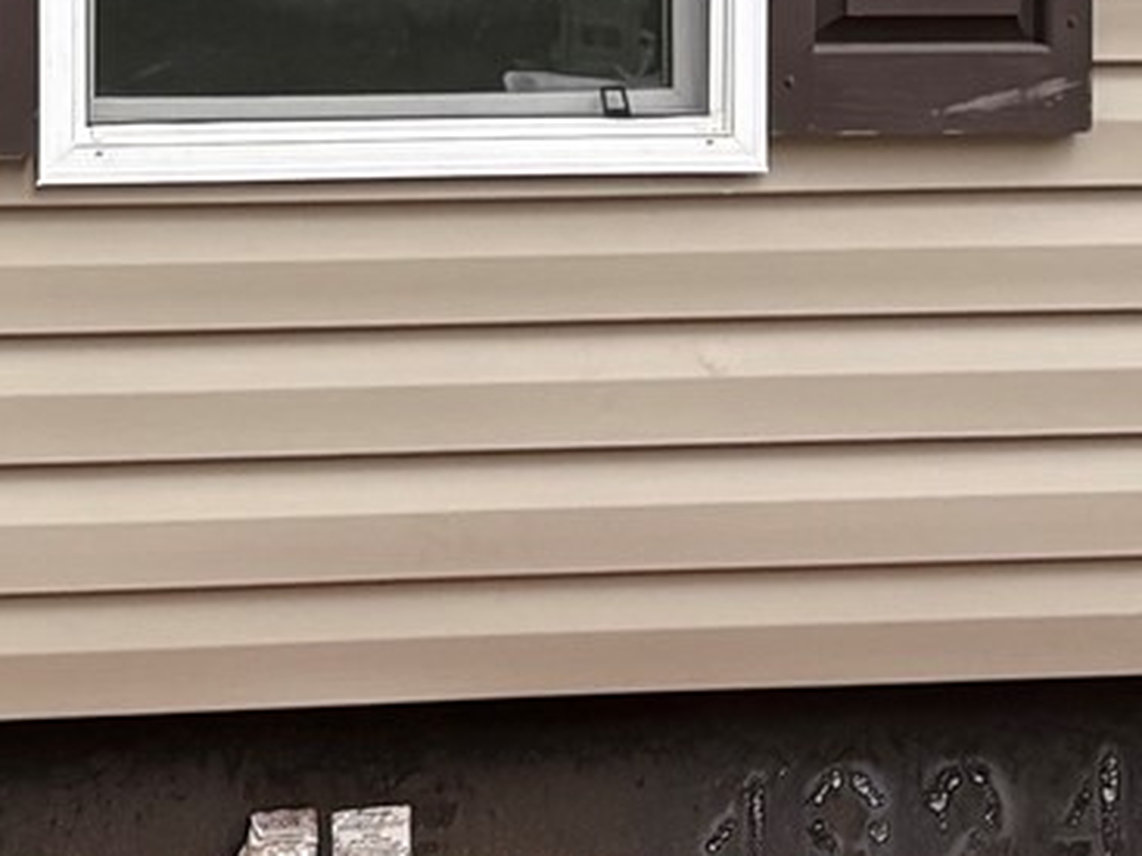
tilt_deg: +1.1
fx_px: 4782
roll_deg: -0.5
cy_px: -545
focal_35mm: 145
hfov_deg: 11.9
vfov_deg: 9.8
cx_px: -1248
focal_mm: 5.96
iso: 64
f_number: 1.6
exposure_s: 1/773
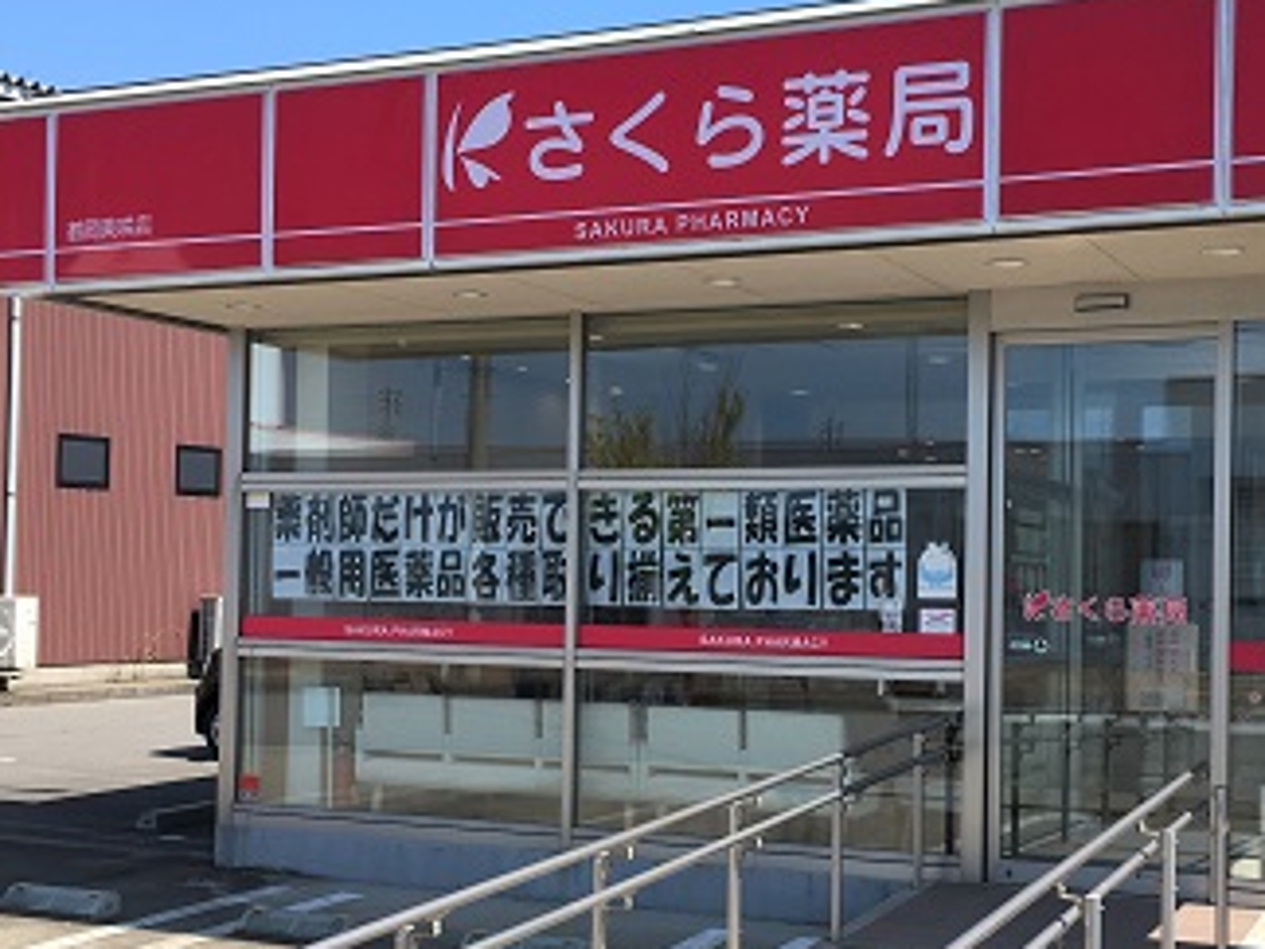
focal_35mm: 43
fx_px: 1571
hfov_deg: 43.1
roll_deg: -1.1
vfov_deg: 33.6
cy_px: 430
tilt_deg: +1.0
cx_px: 875
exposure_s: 1/974
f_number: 2.2
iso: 25
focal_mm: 4.15
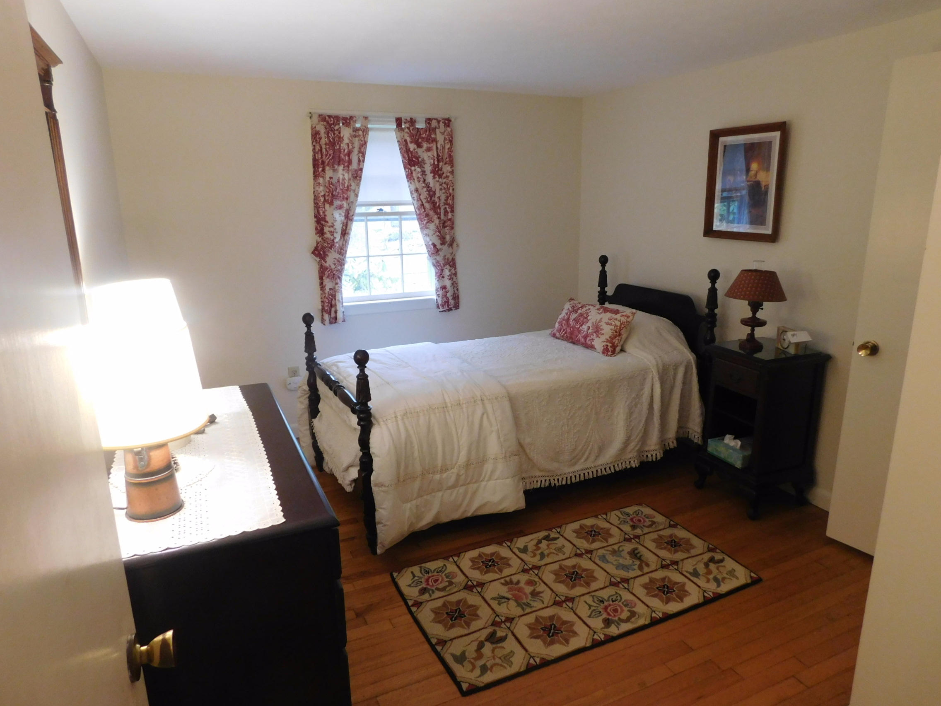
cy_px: 353
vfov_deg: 58.9
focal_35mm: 23
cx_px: 470
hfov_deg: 73.9
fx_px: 625
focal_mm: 4
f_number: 3
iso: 280
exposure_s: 1/30
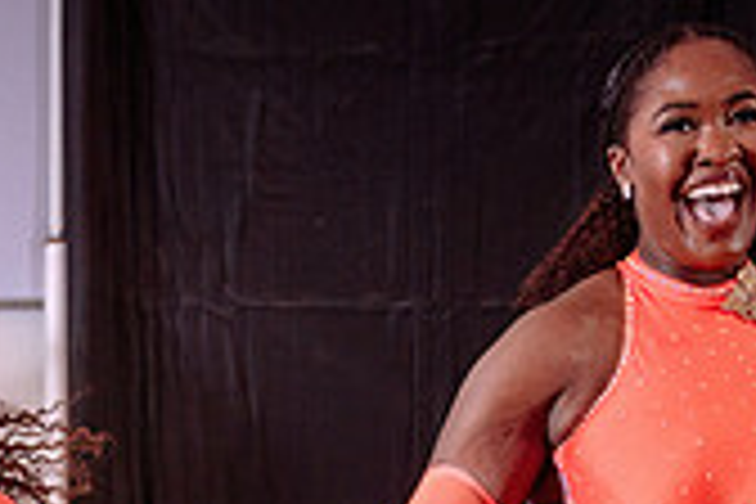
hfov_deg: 13.5
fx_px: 3066
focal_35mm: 146
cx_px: -274
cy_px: 1016
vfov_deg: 8.9
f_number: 3.5
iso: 800
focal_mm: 36
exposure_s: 1/200
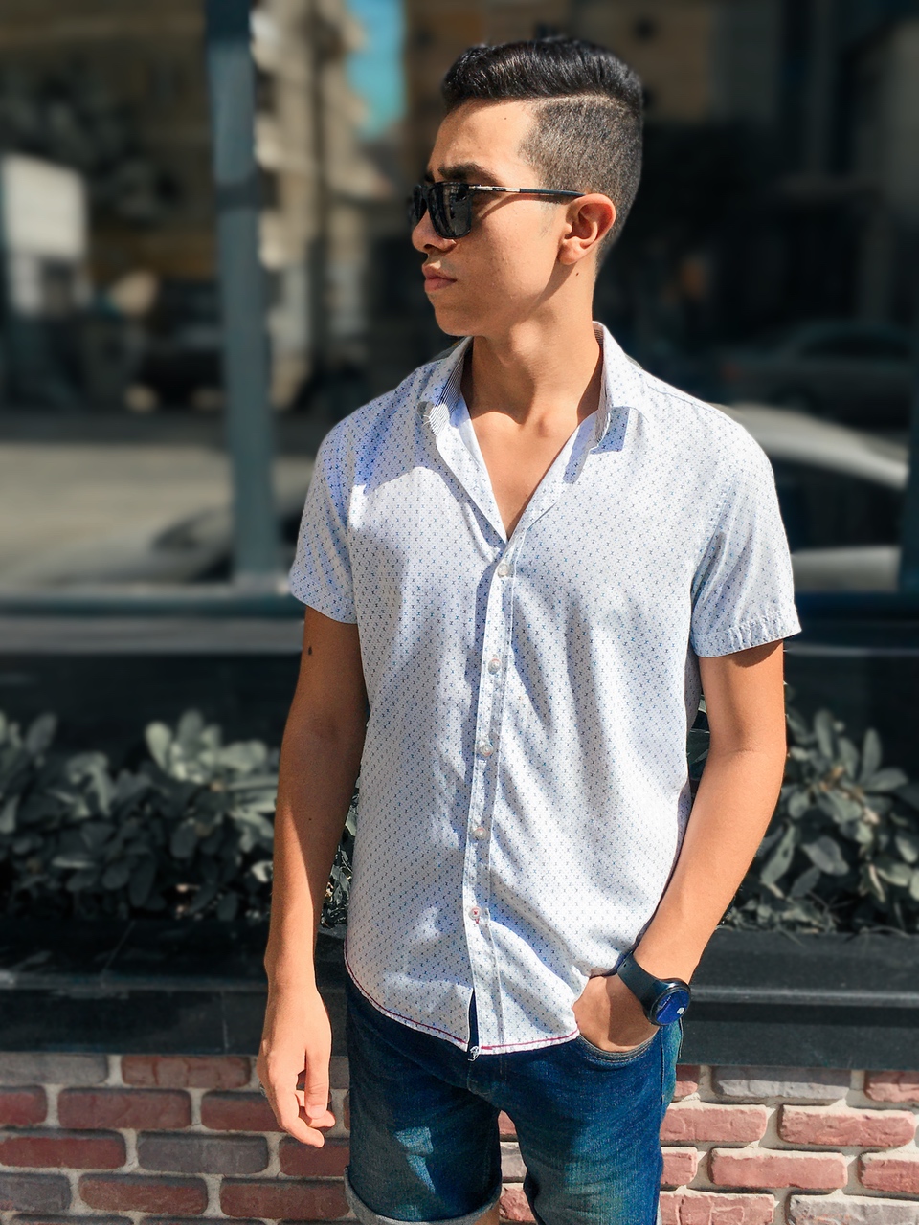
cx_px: 460
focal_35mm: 29
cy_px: 612
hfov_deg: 48.2
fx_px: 1027
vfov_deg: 61.7
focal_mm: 4.15
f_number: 2.2
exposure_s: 1/2100
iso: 25
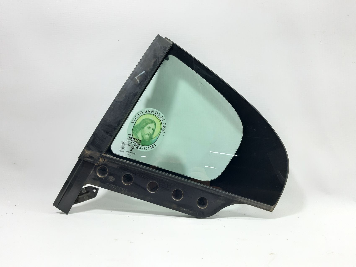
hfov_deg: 65.3
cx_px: 178
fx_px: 278
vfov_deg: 51.3
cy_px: 134
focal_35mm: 27
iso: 100
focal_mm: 3.93
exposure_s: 1/50
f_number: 1.7
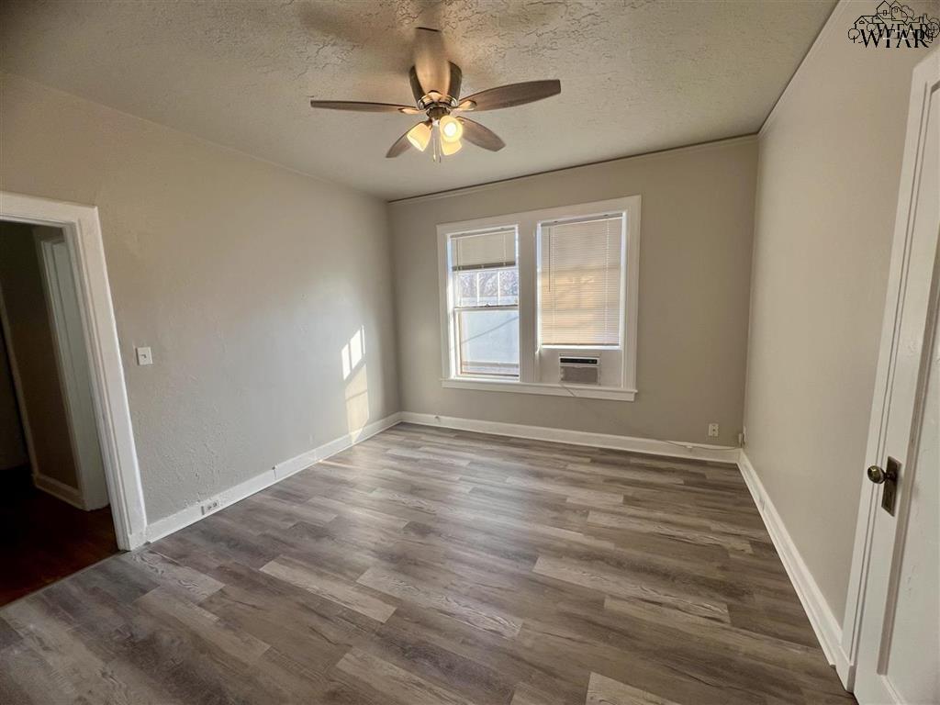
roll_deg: +1.5
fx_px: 353
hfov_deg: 106.2
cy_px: 352
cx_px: 470
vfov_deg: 89.9
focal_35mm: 13
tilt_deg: -8.3
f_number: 1.8
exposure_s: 1/166
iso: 32
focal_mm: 1.57
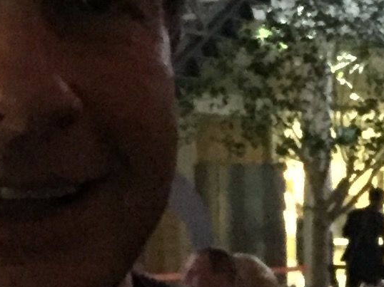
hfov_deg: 10.7
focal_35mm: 176
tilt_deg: -5.8
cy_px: 399
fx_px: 1952
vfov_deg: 8.3
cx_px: 632
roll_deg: +0.0
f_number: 2.2
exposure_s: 1/17
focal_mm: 4.15
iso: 2000
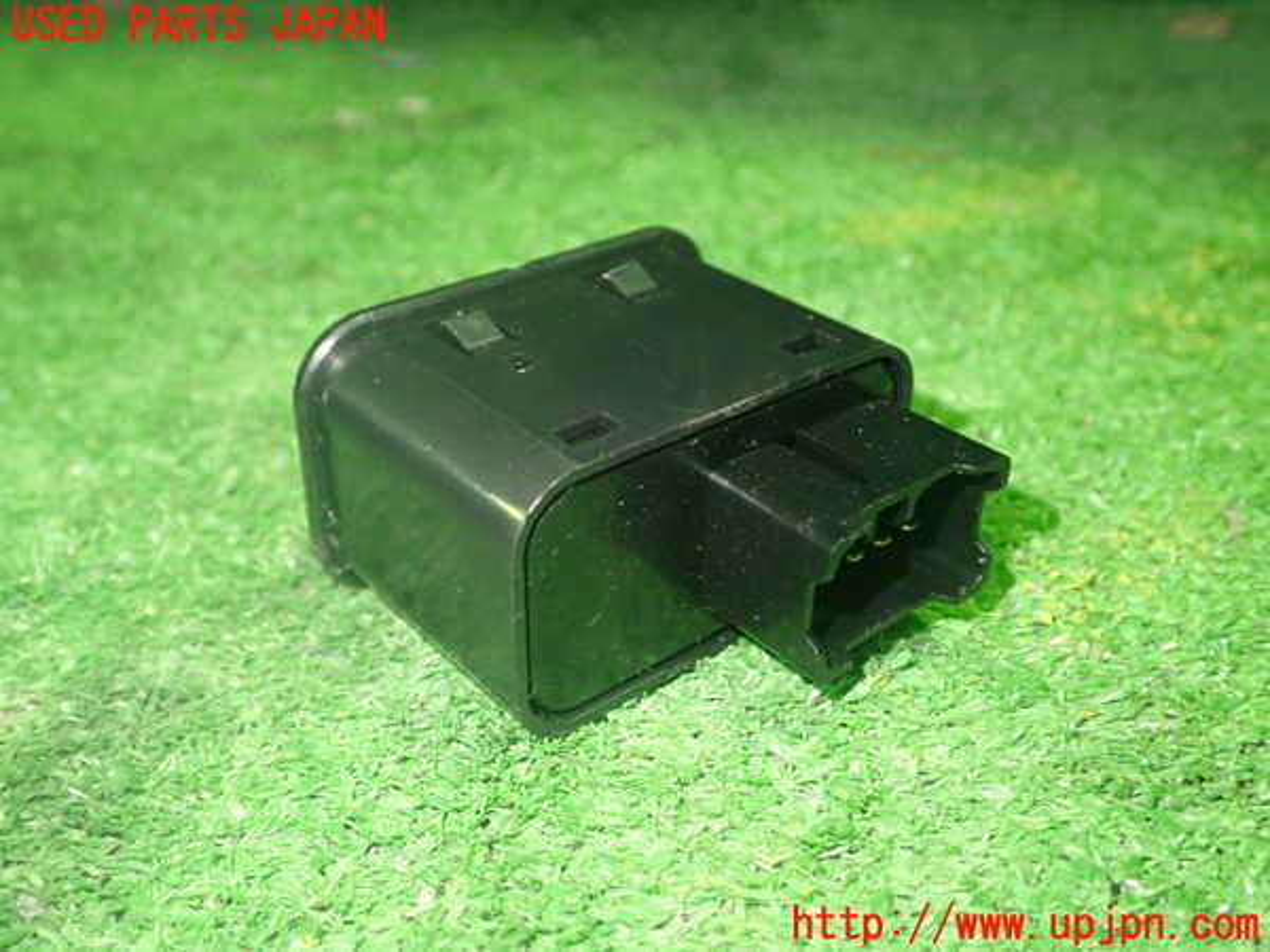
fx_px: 1321
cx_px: 635
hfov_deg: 51.4
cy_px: 476
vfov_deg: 39.7
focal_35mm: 36
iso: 800
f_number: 2.5
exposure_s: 1/30
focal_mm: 6.37
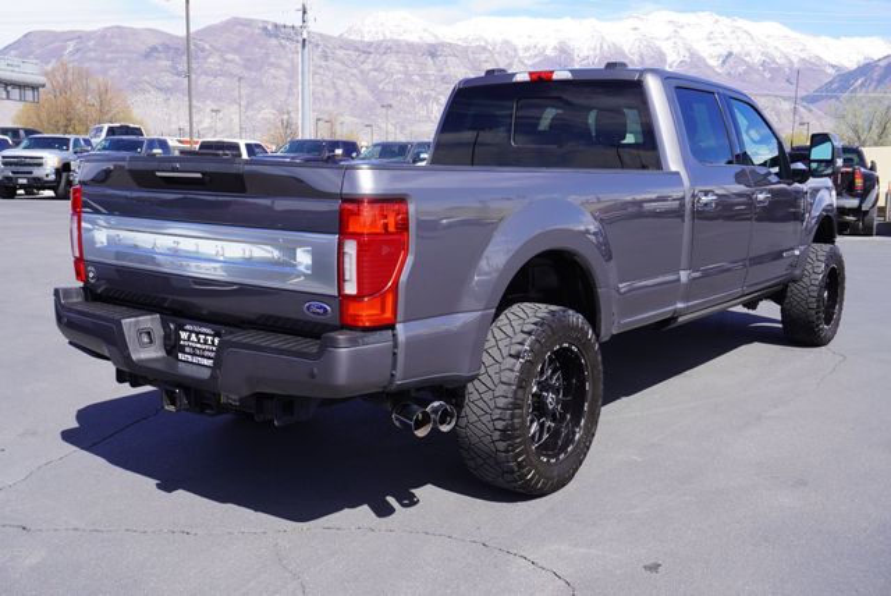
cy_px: 298
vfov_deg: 36.9
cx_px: 446
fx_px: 892
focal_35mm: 36
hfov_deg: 53.1
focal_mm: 24
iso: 100
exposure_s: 1/125
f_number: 9
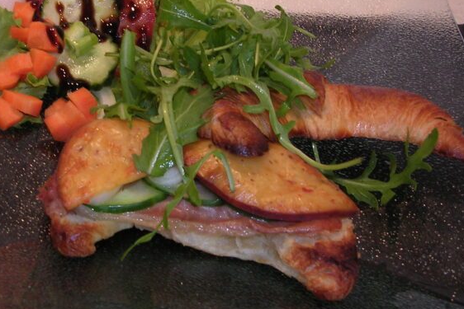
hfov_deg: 36.7
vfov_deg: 24.9
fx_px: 696
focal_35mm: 54
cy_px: 88
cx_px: 177
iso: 100
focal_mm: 5.8
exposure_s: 1/30
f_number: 2.8
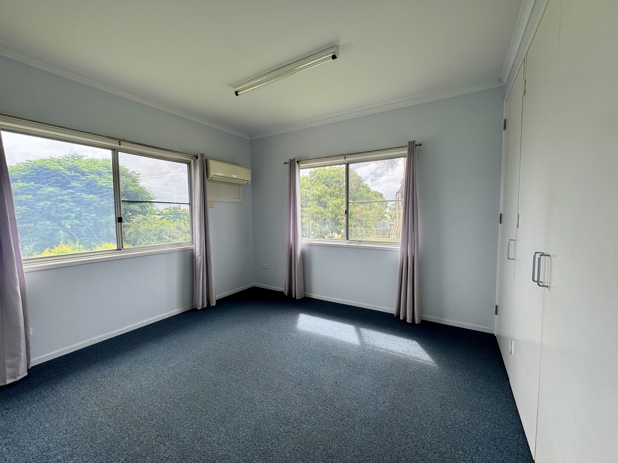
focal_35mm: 14
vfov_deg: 85.7
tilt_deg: -3.8
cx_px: 309
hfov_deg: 102.1
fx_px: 250
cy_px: 232
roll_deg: +0.6
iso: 40
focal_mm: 2.22
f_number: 2.2
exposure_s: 1/299
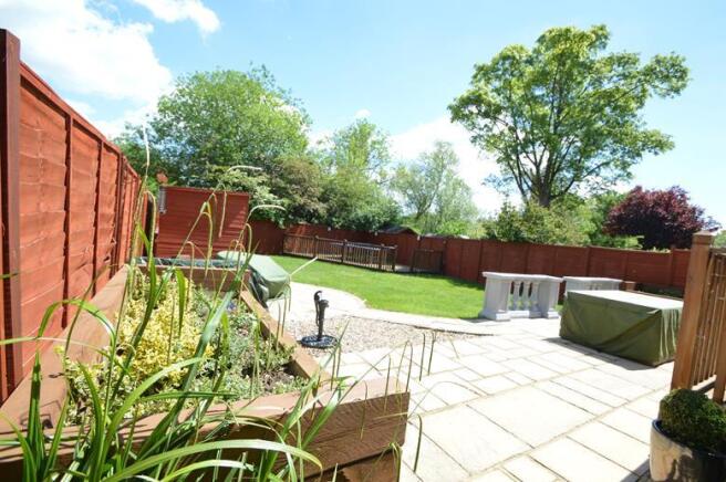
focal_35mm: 15
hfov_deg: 100.4
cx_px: 363
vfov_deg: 77.2
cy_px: 241
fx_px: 302
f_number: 6.3
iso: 100
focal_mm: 10
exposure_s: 1/160
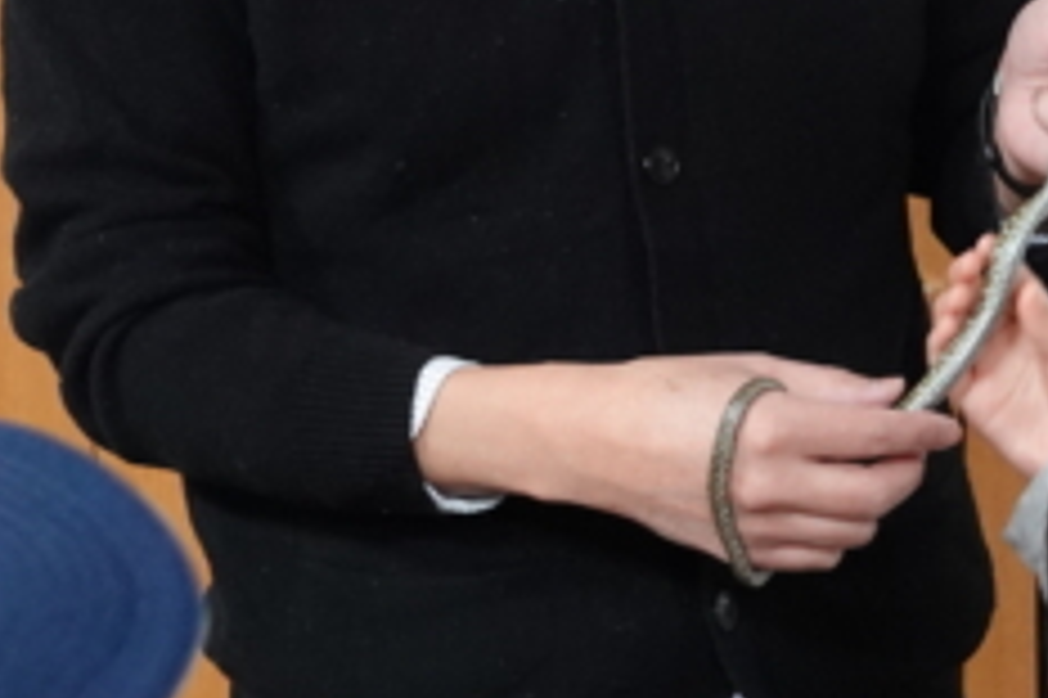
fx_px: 4102
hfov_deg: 14.5
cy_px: 11
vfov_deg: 9.7
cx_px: 670
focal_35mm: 141
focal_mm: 15.67
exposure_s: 1/50
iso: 1250
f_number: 2.8
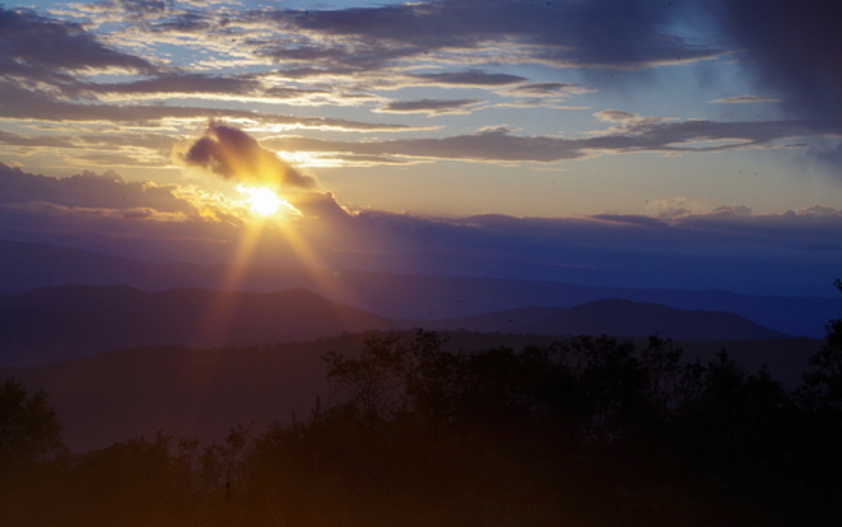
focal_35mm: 84
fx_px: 1928
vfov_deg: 15.6
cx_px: 421
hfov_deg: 24.6
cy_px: 279
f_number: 25
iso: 400
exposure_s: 10
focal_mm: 55
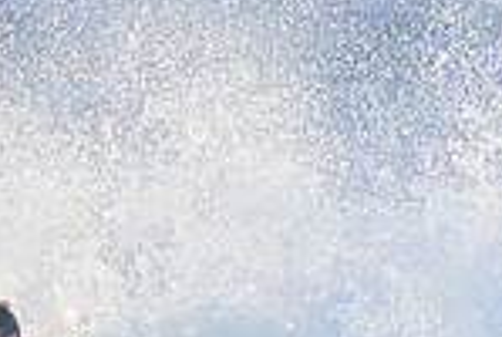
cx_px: 20
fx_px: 43398
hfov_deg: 0.7
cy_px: 625
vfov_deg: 0.4
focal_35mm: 3106
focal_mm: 800
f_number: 11
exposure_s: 1/2000
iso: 4000
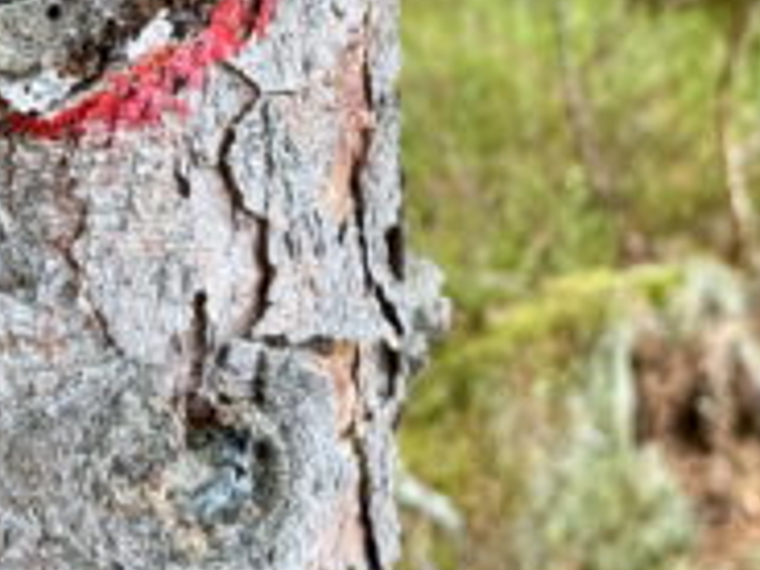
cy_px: -165
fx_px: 2196
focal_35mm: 100
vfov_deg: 14.2
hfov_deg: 19.4
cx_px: 136
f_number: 1.78
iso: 64
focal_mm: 6.76
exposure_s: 1/121
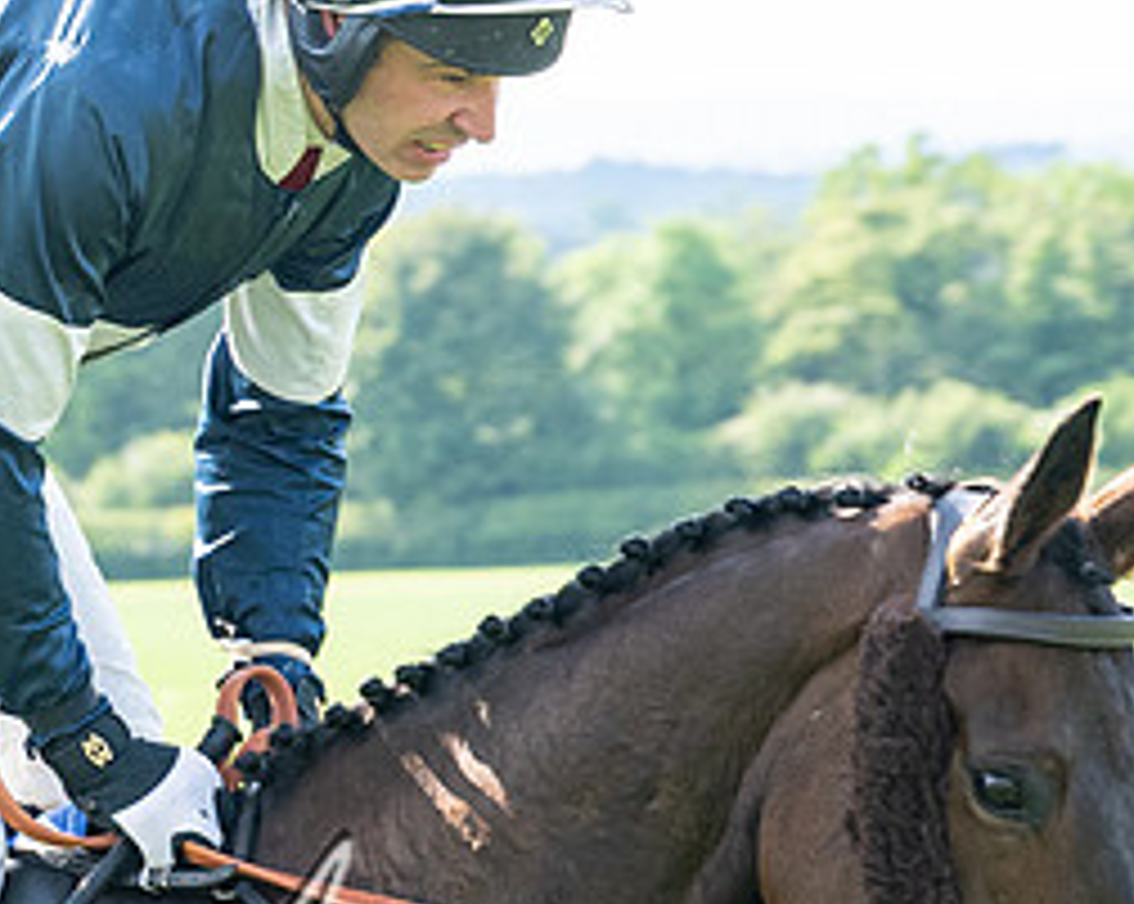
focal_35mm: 366
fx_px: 12269
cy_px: 852
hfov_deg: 5.3
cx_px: 393
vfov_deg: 4.2
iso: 400
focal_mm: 70
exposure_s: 1/640
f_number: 5
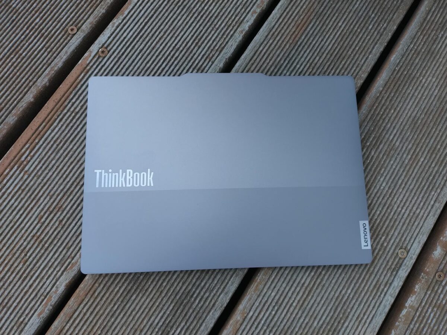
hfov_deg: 69.4
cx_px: 224
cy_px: 168
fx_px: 323
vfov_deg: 54.8
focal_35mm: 25
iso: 100
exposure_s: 1/218
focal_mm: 4.71
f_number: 1.7
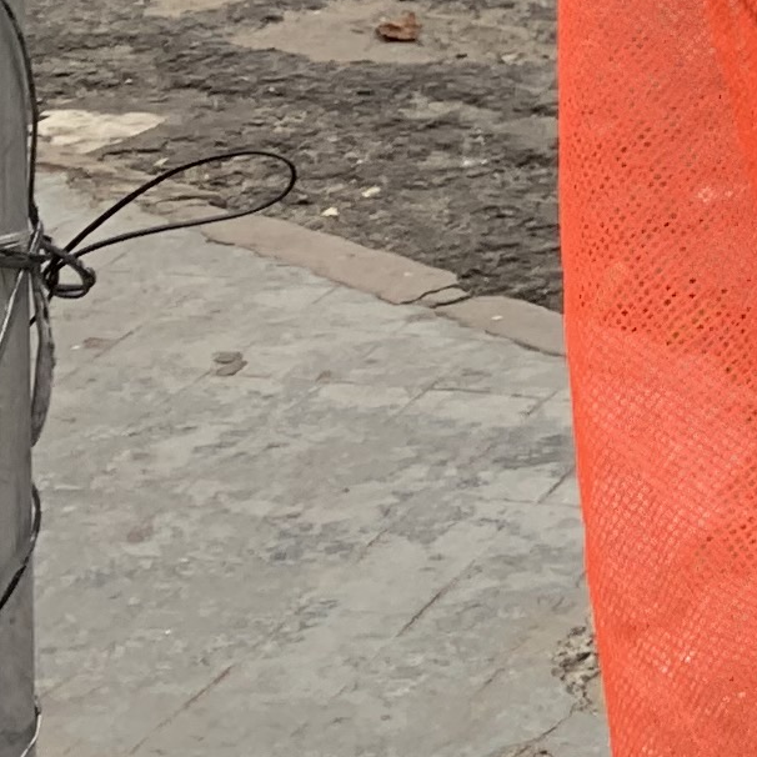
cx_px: 2368
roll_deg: +0.0
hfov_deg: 9.0
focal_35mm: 153
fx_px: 3785
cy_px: -842
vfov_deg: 10.4
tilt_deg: -5.1
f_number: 1.8
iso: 25
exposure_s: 1/124
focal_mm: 4.25
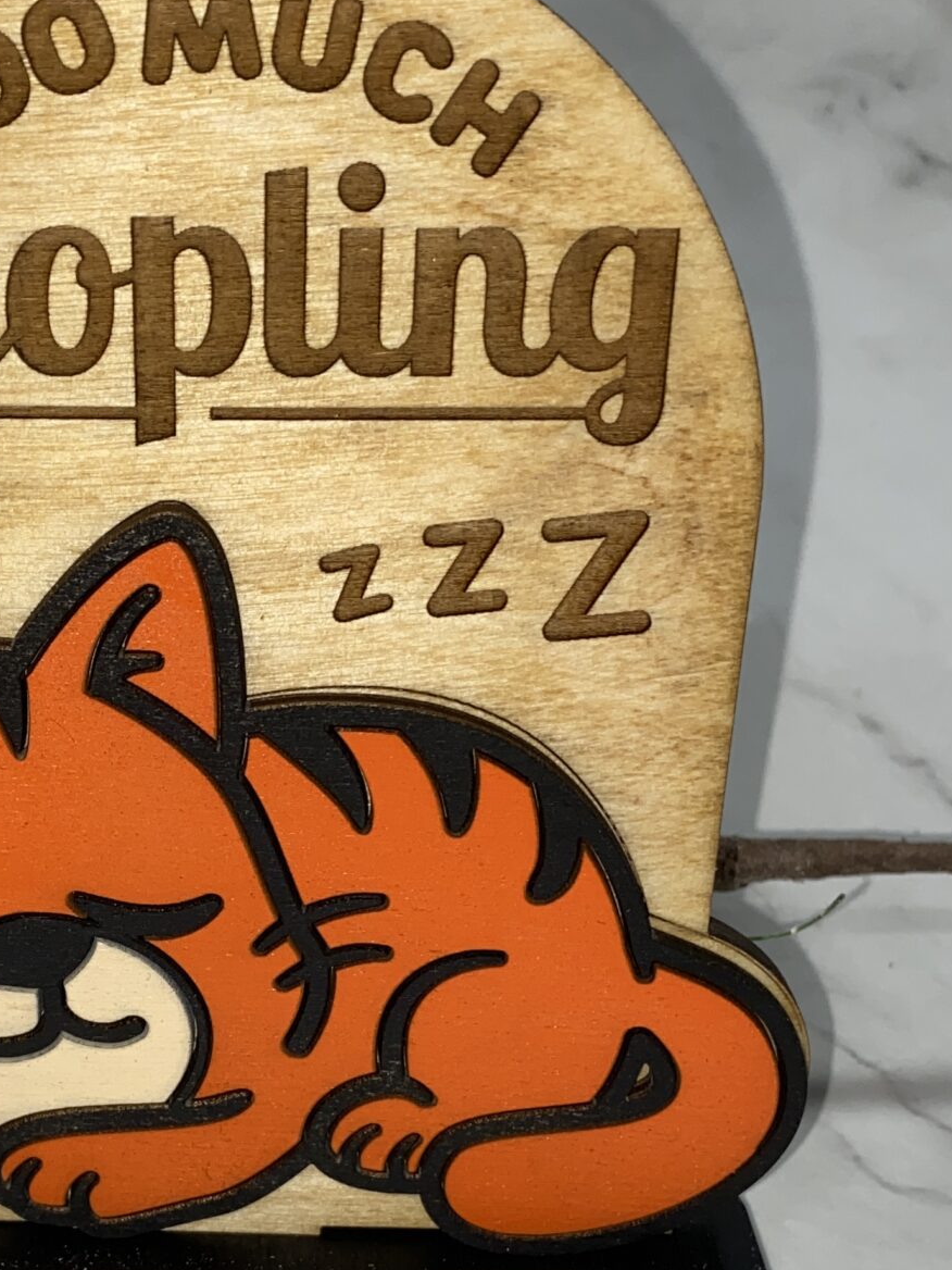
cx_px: 177
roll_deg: -0.4
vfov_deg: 33.1
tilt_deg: -24.6
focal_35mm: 57
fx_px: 2090
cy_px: 967
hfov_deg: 25.2
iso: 32
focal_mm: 4.25
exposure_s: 1/268
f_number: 1.8
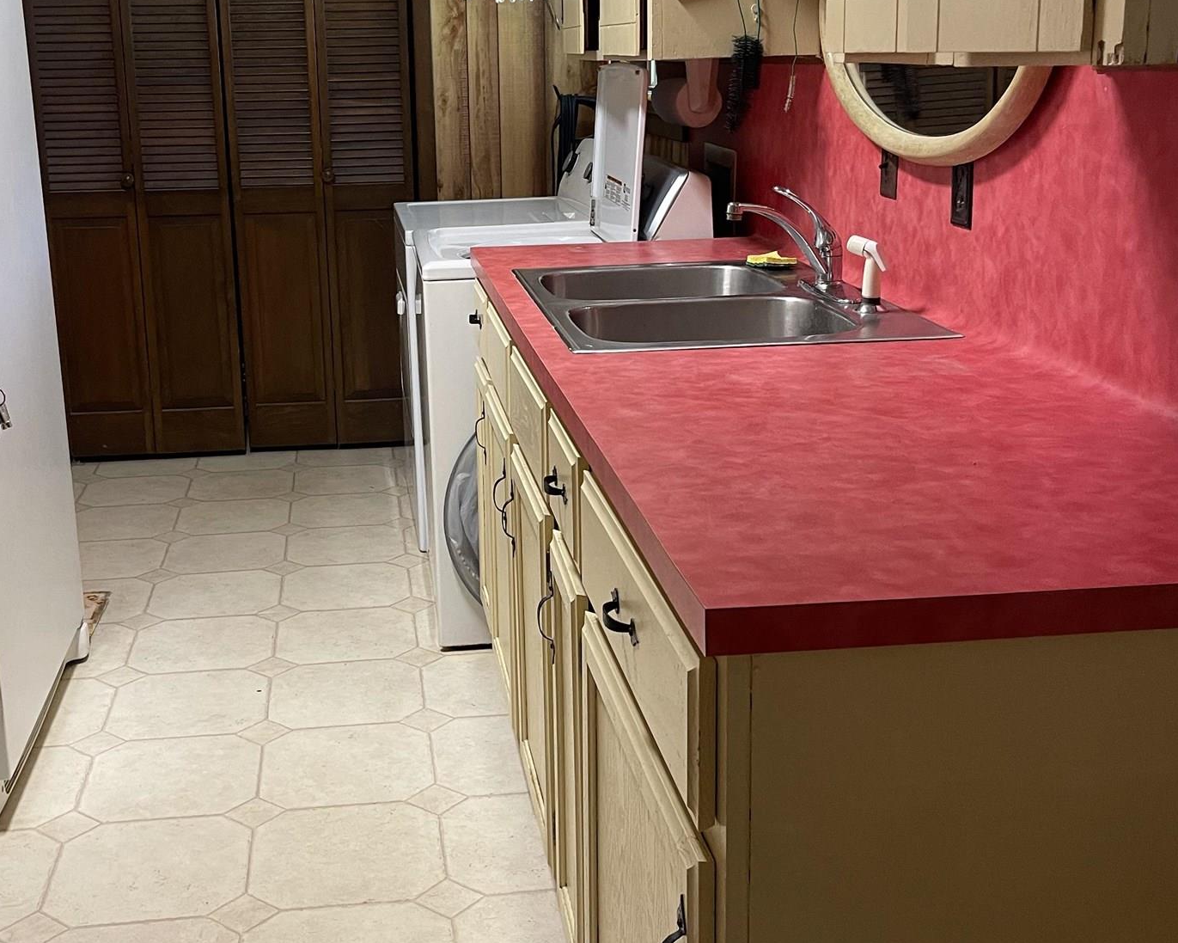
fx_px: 1430
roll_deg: +2.1
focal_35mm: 41
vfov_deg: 36.4
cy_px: 389
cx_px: 520
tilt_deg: -13.6
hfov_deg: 44.7
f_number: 1.6
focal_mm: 5.1
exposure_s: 1/60
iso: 200
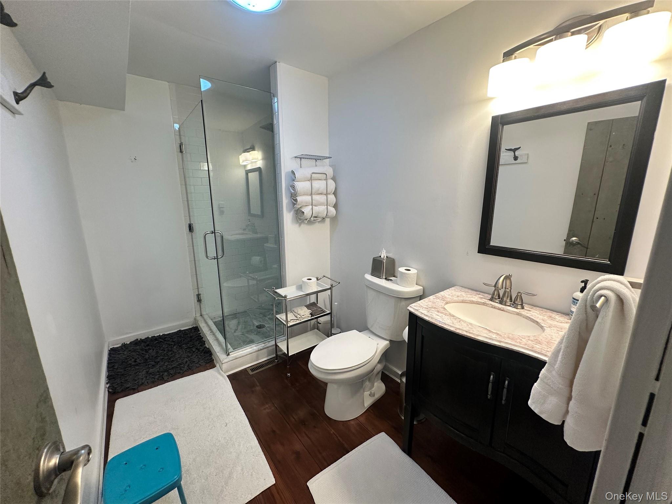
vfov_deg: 85.7
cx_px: 336
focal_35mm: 14
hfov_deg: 102.1
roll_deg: +0.1
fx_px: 272
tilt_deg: -11.7
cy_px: 252
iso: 200
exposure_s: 1/120
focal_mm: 2.22
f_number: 2.2
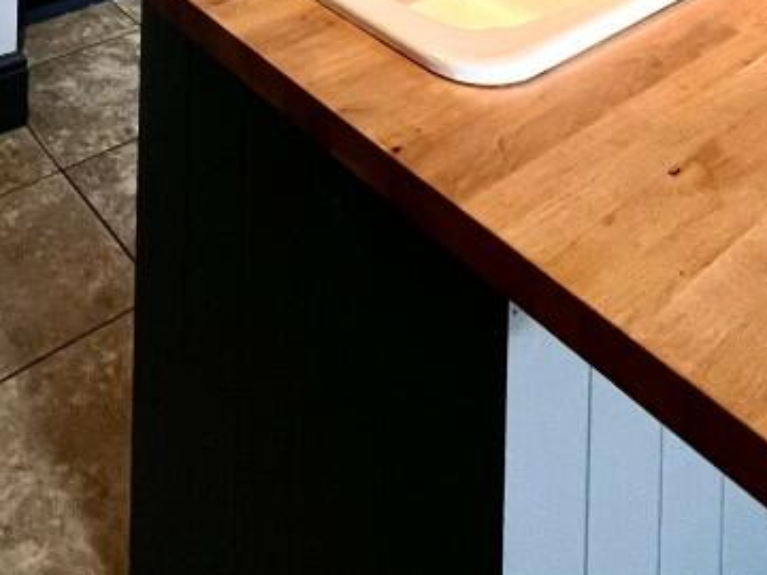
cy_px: -147
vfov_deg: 31.2
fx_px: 820
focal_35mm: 37
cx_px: 339
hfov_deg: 50.0
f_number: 1.8
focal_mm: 1.57
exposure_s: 1/50
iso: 250
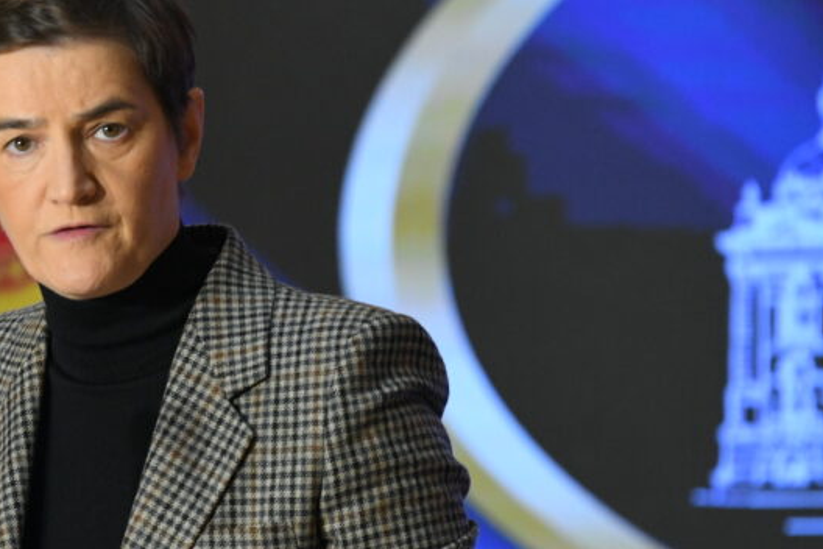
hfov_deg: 5.3
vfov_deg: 3.5
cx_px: 45
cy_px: 333
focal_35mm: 388
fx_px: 8869
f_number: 4
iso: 3200
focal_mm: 200
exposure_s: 1/250
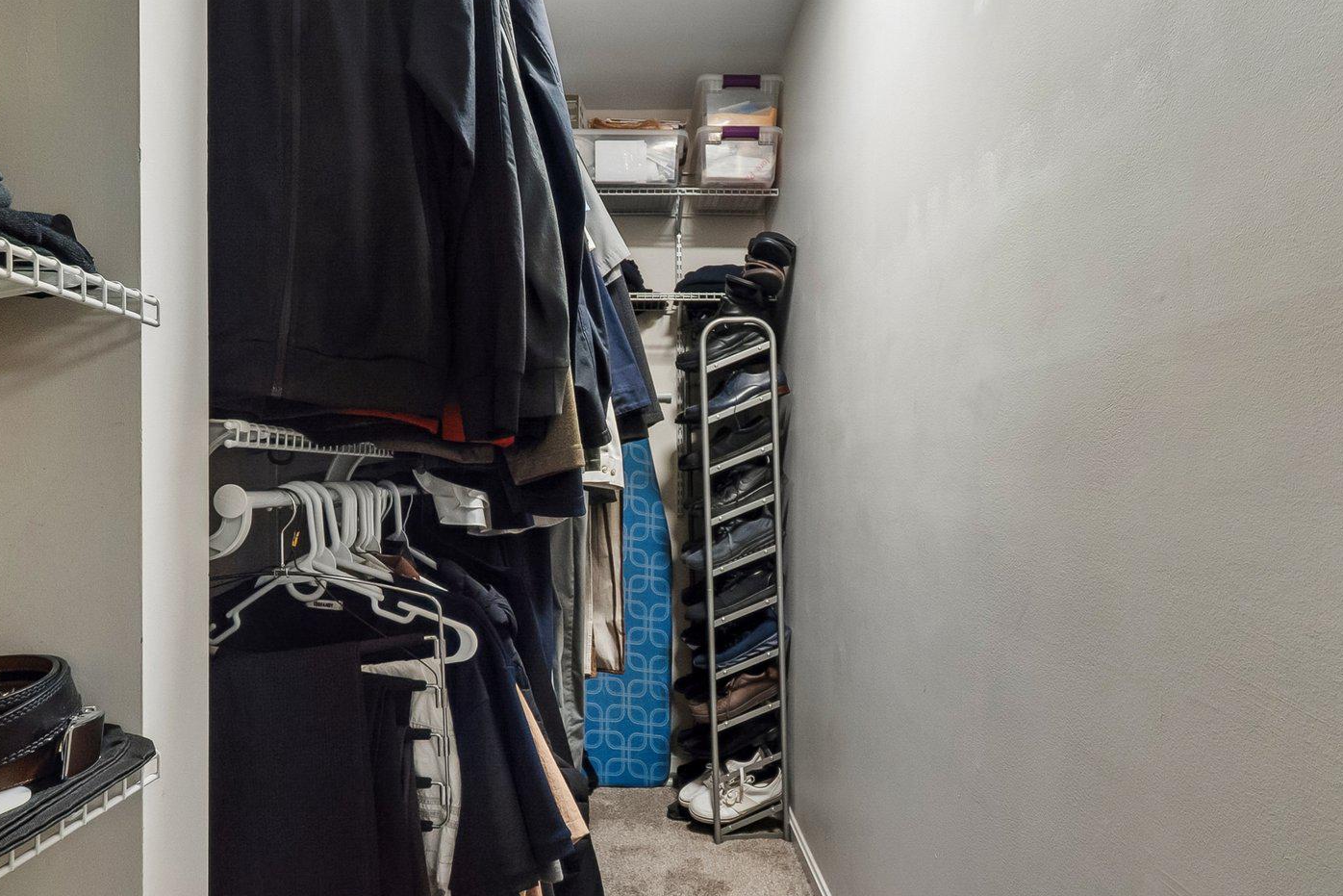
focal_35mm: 22
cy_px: 498
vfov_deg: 57.1
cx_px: 624
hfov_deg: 78.5
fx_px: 821
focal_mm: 10
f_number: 5.6
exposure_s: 1/50
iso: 400
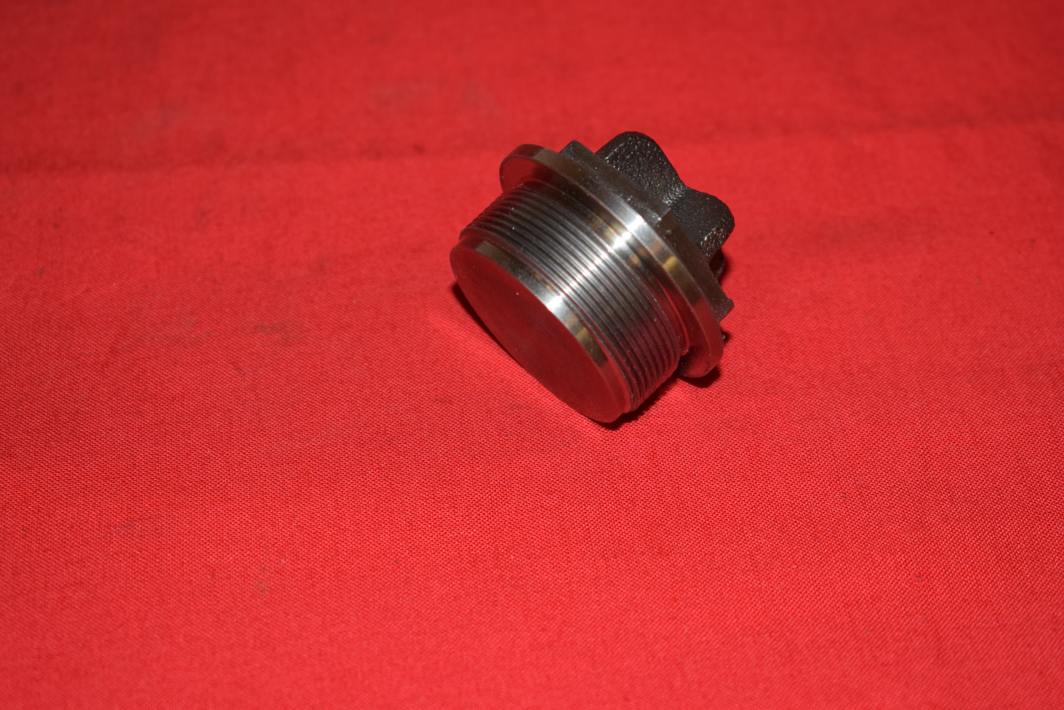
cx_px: 532
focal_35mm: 82
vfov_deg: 16.6
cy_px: 355
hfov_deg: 24.6
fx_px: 2439
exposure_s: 1/160
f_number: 5.6
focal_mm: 55
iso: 640
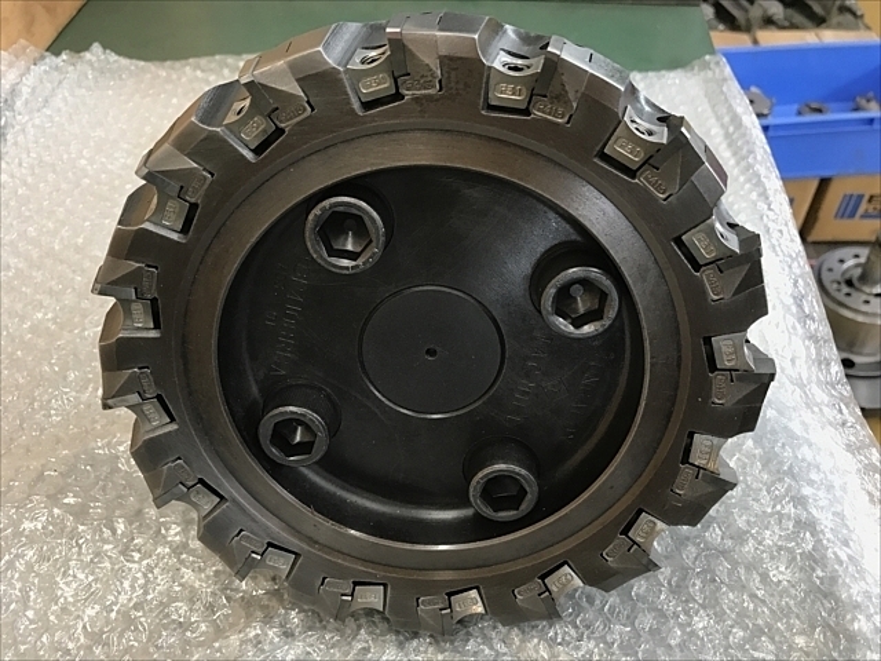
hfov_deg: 63.4
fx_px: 713
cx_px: 440
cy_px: 330
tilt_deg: -46.3
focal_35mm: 28
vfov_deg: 49.7
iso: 40
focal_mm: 3.99
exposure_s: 1/20
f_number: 1.8
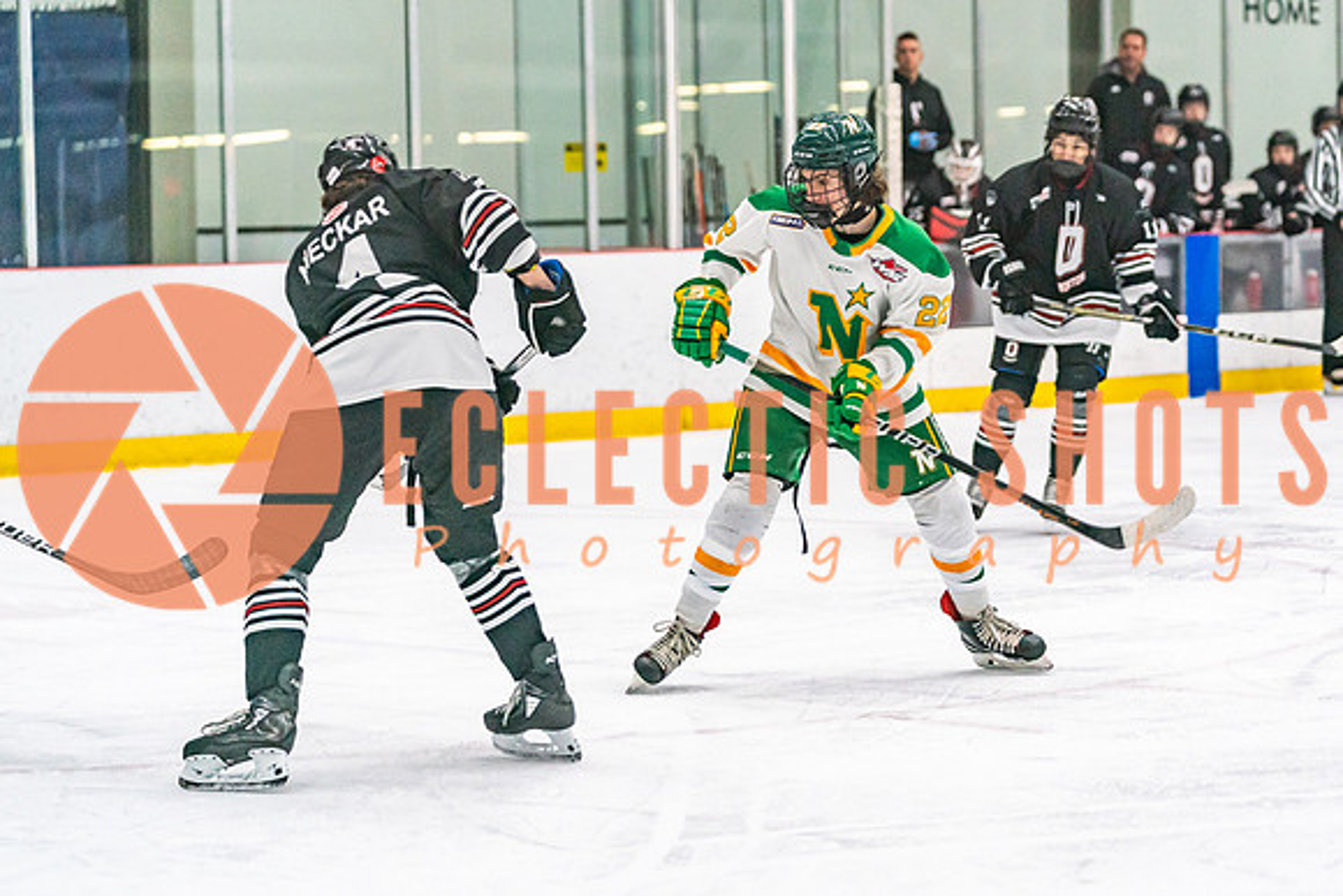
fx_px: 4703
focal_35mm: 126
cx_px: 813
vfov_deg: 10.9
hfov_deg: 16.2
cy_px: 422
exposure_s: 1/1250
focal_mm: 100
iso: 3200
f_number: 2.8
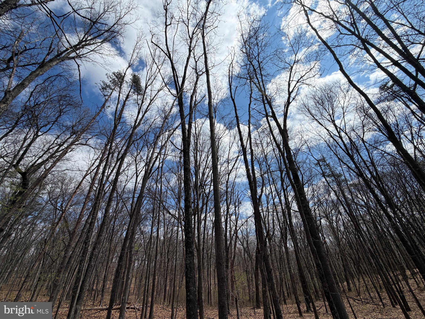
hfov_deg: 102.1
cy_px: 160
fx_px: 172
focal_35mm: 14
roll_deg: +6.1
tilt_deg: +31.7
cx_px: 212
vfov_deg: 85.7
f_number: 2.2
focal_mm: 2.22
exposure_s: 1/1464
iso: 20
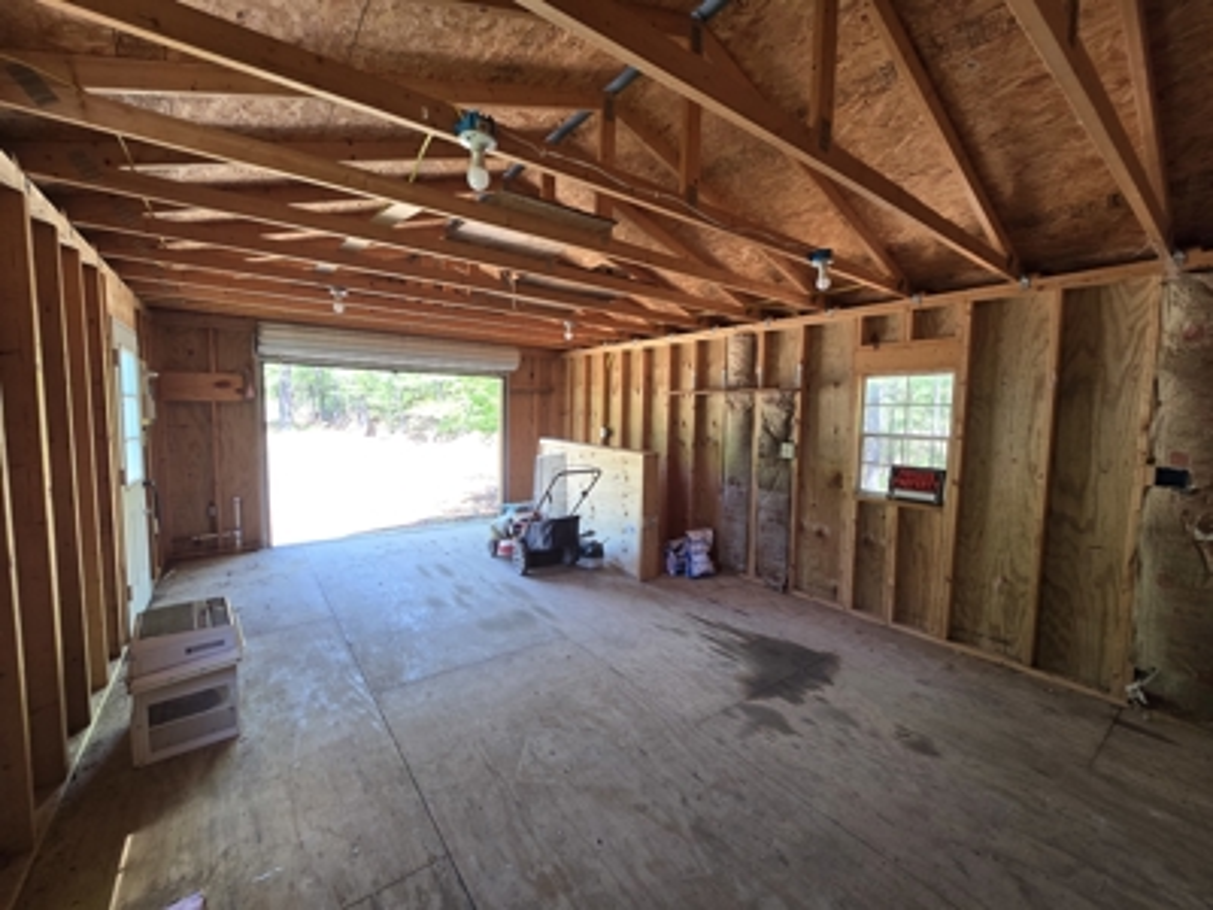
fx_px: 456
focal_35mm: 13
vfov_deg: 89.9
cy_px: 455
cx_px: 606
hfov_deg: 106.2
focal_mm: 2.2
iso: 125
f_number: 2.2
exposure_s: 1/60
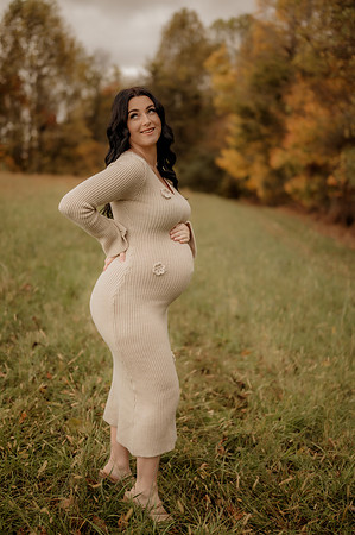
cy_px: 268
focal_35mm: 50
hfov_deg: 26.9
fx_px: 741
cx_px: 178
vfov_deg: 39.6
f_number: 1.8
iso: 200
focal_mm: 50
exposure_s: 1/320
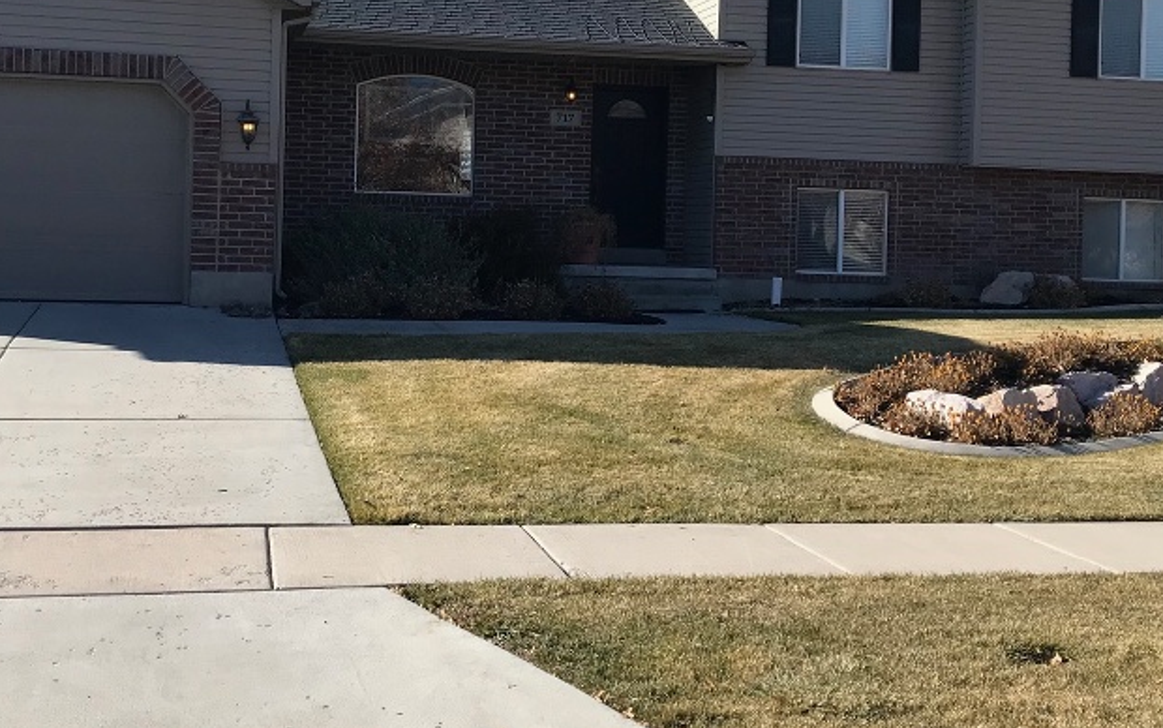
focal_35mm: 49
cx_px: 471
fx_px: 1554
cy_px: 246
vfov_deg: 26.2
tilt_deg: +0.3
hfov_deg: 40.9
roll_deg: -1.9
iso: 20
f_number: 1.8
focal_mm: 3.99
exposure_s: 1/1681
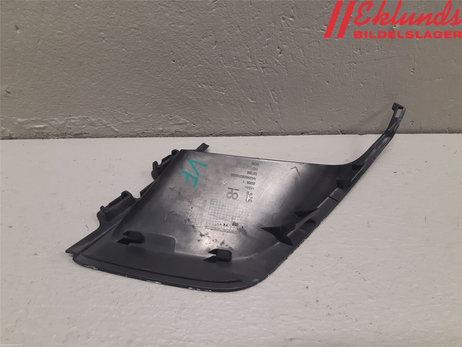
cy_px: 174
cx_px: 231
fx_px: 347
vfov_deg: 53.1
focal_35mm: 26
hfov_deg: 67.3
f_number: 1.7
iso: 125
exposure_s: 1/50
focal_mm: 3.93
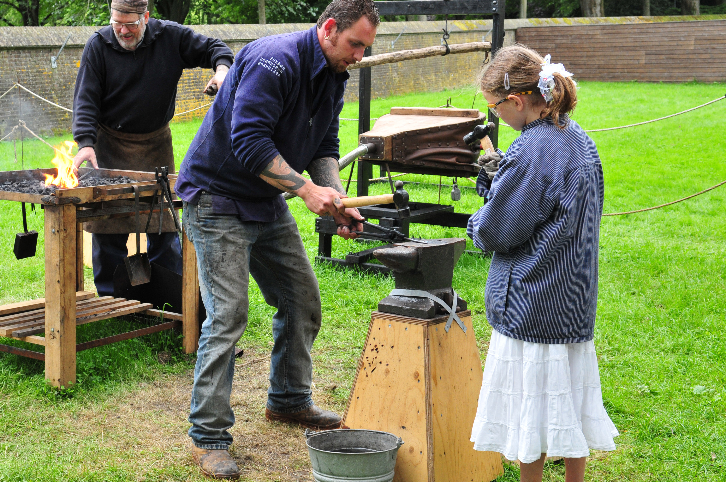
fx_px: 1108
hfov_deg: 36.1
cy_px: 203
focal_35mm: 55
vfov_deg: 24.5
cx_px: 284
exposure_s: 1/160
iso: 640
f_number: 5
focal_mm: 30
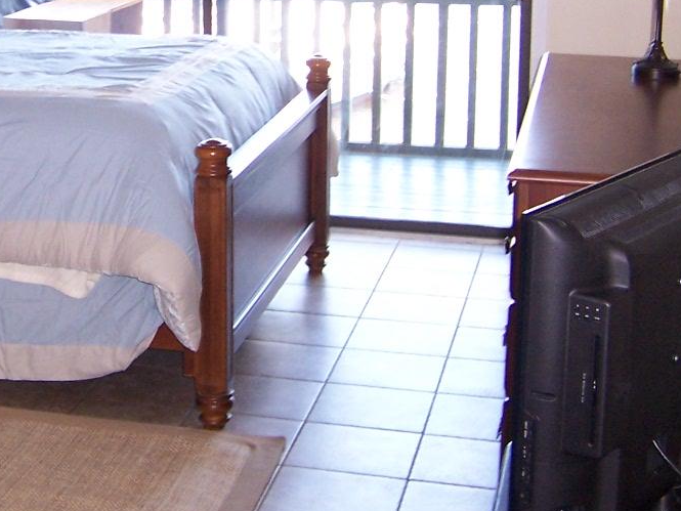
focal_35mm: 77
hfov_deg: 24.3
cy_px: 15
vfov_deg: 18.7
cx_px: 13
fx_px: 1515
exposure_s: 1/60
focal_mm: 5.5
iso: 140
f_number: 2.8
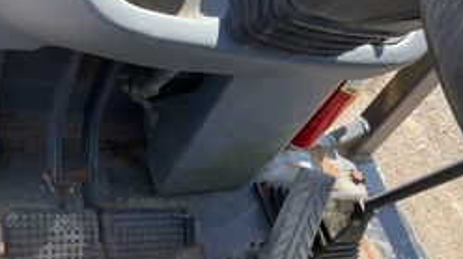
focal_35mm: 51
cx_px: 144
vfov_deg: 22.9
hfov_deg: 40.0
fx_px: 626
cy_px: 224
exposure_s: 1/491
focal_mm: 3
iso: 25
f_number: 1.8
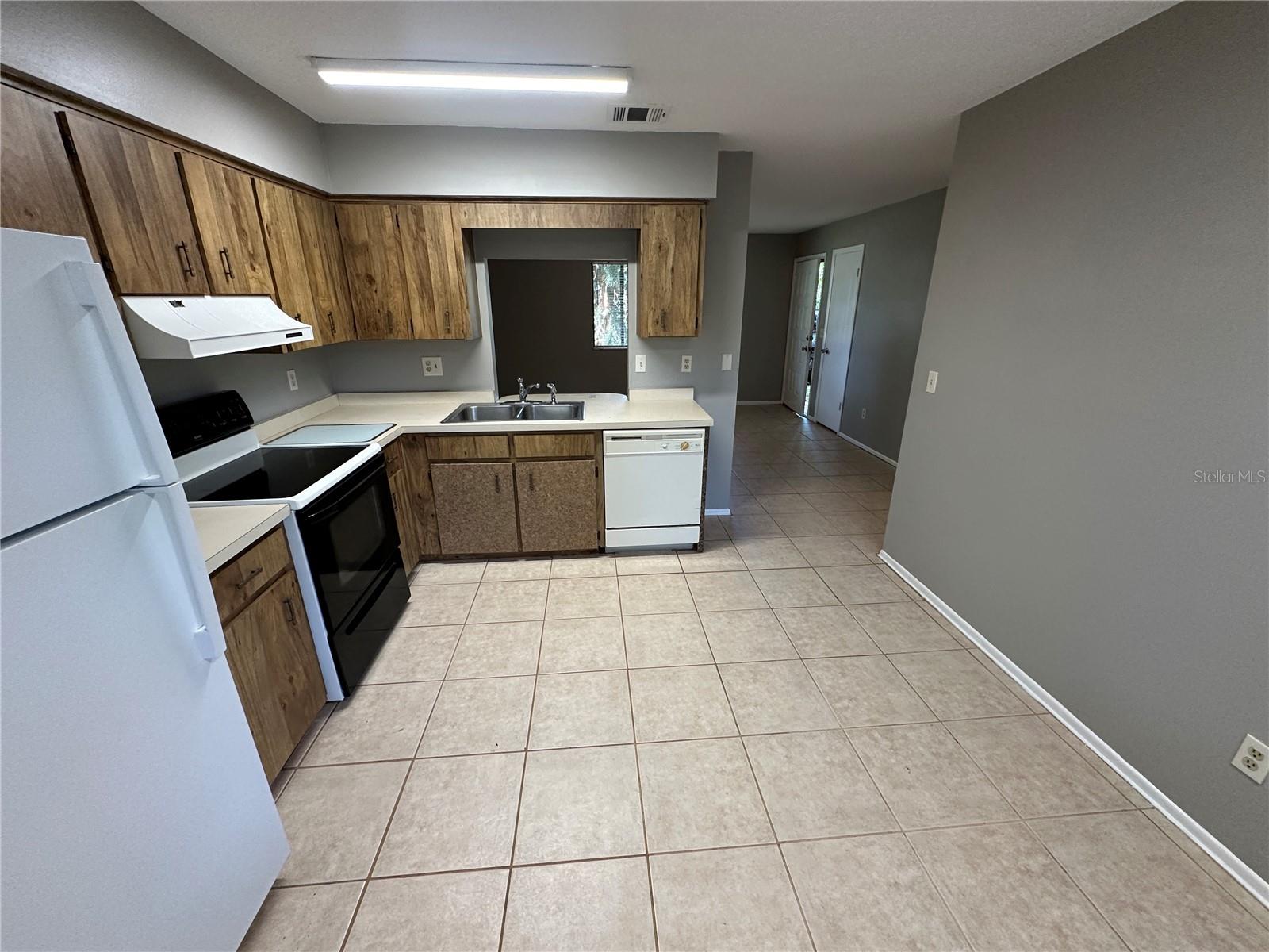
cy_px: 476
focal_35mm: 14
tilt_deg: -18.8
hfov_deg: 102.1
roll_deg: +0.6
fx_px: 513
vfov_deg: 85.7
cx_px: 634
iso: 250
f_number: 2.2
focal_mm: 2.22
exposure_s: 1/120
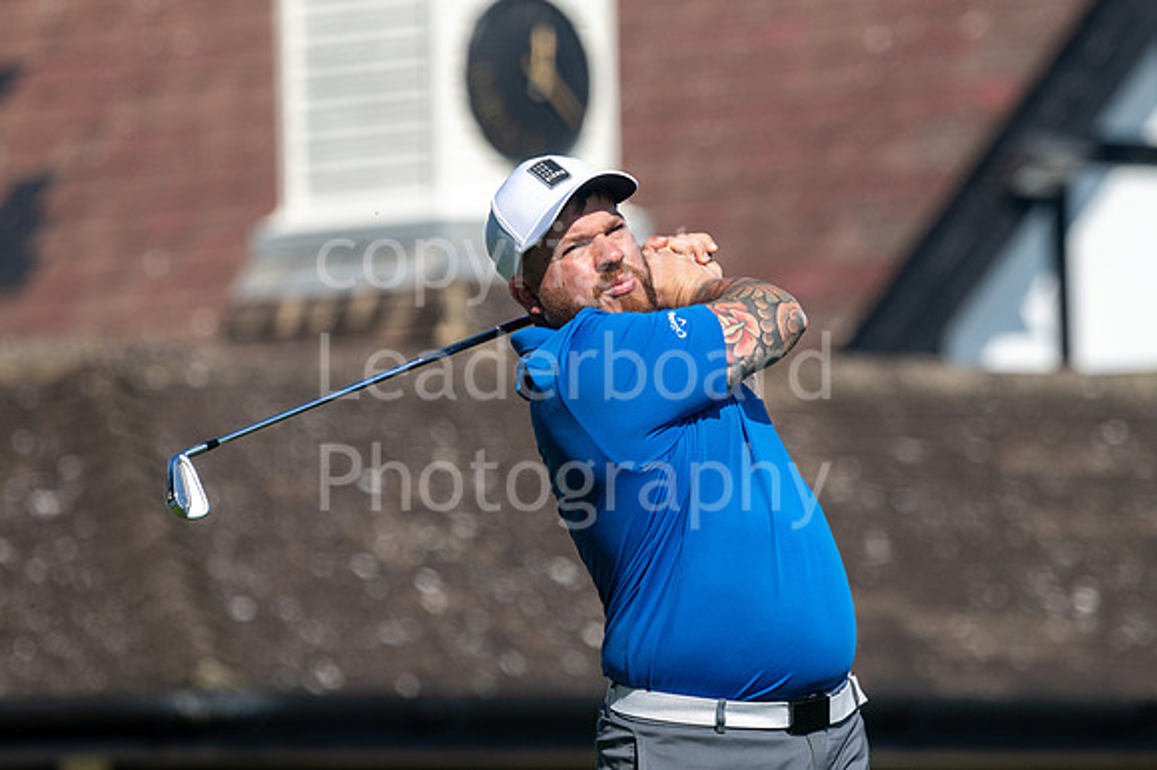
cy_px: 277
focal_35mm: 576
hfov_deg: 3.6
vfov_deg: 2.4
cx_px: 693
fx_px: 18511
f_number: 5
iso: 200
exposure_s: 1/2500
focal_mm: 300
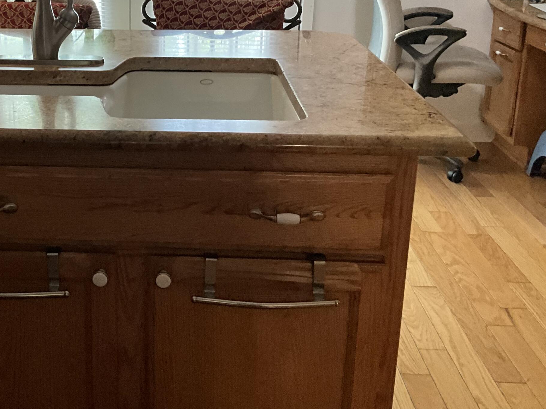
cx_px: 133
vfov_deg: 29.8
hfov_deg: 38.6
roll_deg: +0.6
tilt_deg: -15.5
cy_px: 110
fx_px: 757
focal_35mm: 48
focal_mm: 3
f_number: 1.8
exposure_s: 1/60
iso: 125
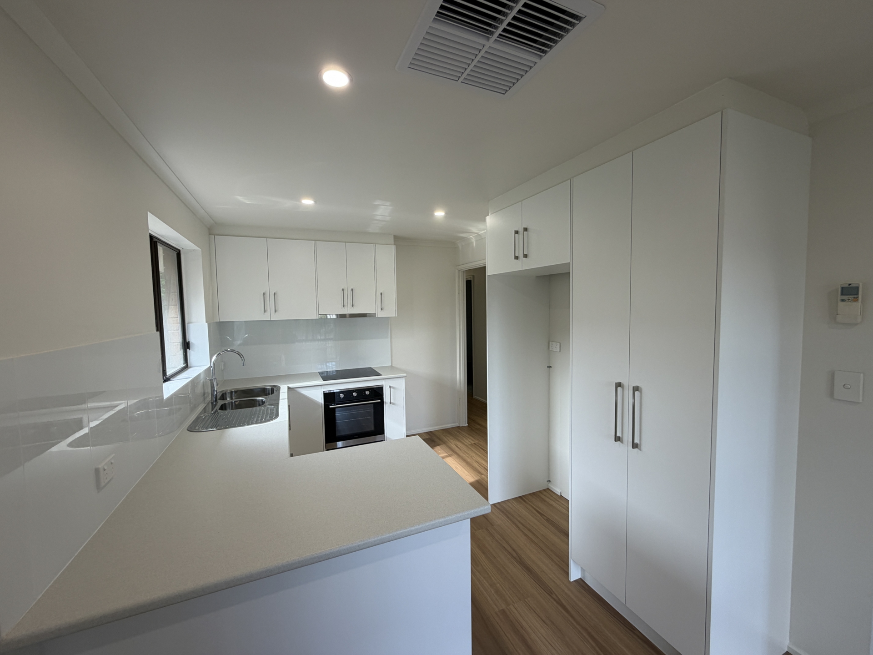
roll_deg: +1.1
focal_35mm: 14
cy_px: 328
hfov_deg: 102.1
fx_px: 353
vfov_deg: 85.7
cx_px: 436
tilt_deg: -3.4
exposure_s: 1/100
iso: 64
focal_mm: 2.22
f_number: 2.2
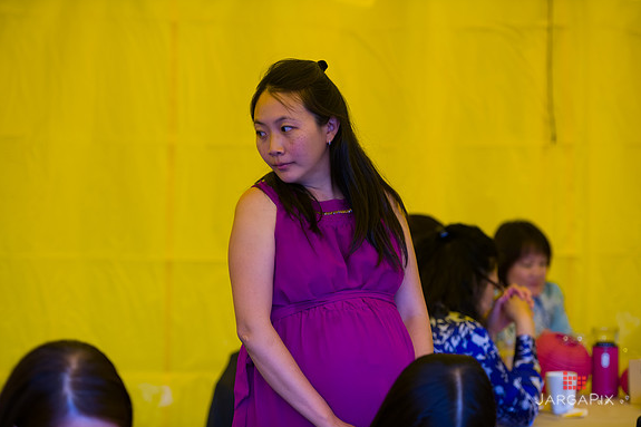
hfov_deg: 18.4
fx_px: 1976
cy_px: 214
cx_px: 319
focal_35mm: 111
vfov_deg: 12.3
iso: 250
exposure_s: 1/200
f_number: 3.2
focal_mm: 110
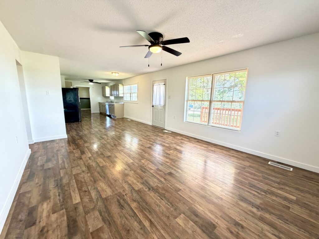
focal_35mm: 14
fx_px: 129
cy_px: 120
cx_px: 160
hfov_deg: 102.1
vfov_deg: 85.7
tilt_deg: -9.3
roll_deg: -0.9
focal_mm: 2.22
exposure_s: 1/60
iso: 320
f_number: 2.2
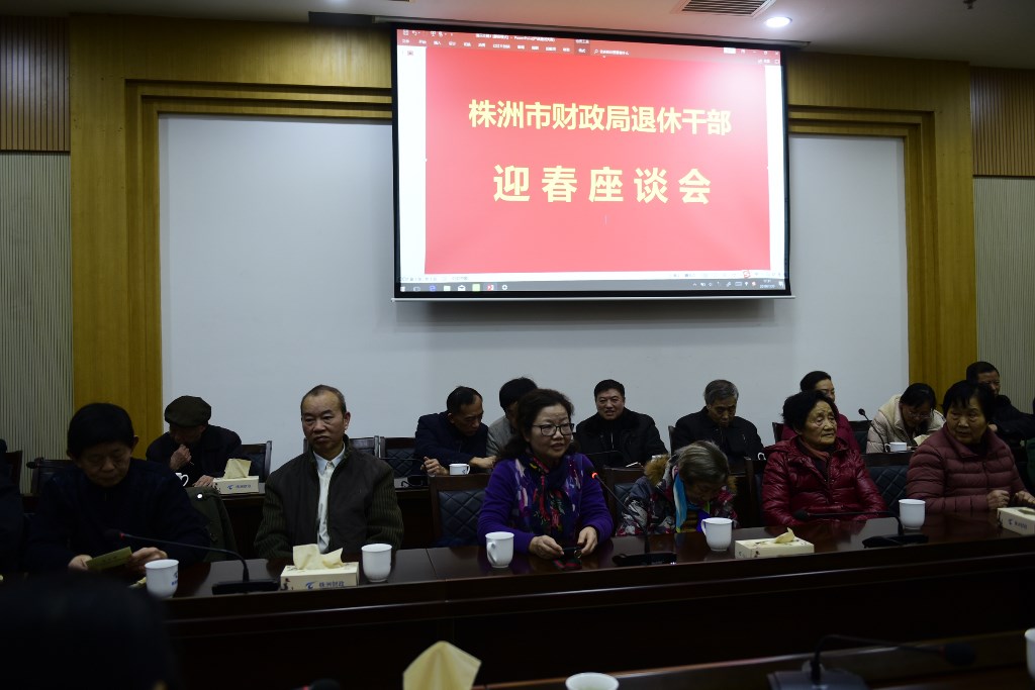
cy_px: 345
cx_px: 518
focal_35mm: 31
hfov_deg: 60.3
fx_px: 891
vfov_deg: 42.3
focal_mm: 31
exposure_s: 1/80
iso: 450
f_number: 2.8
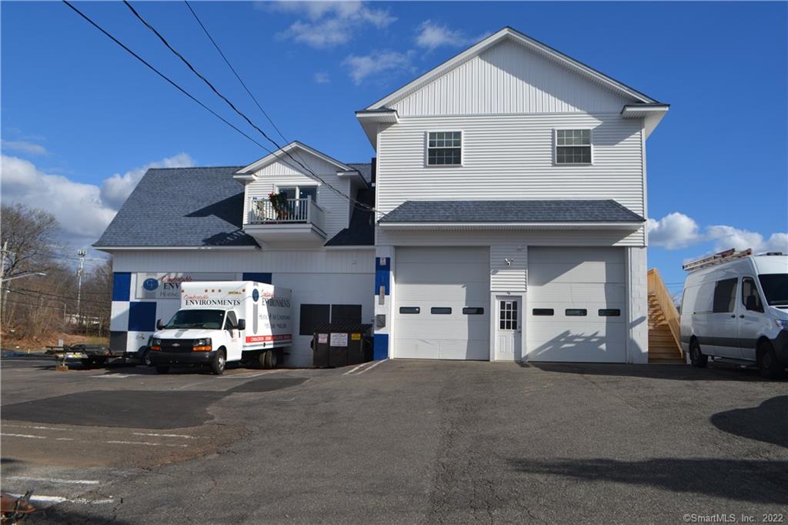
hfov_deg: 67.4
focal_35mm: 27
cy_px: 262
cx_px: 394
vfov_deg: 47.9
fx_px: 591
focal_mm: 18
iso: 100
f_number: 8
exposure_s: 1/250
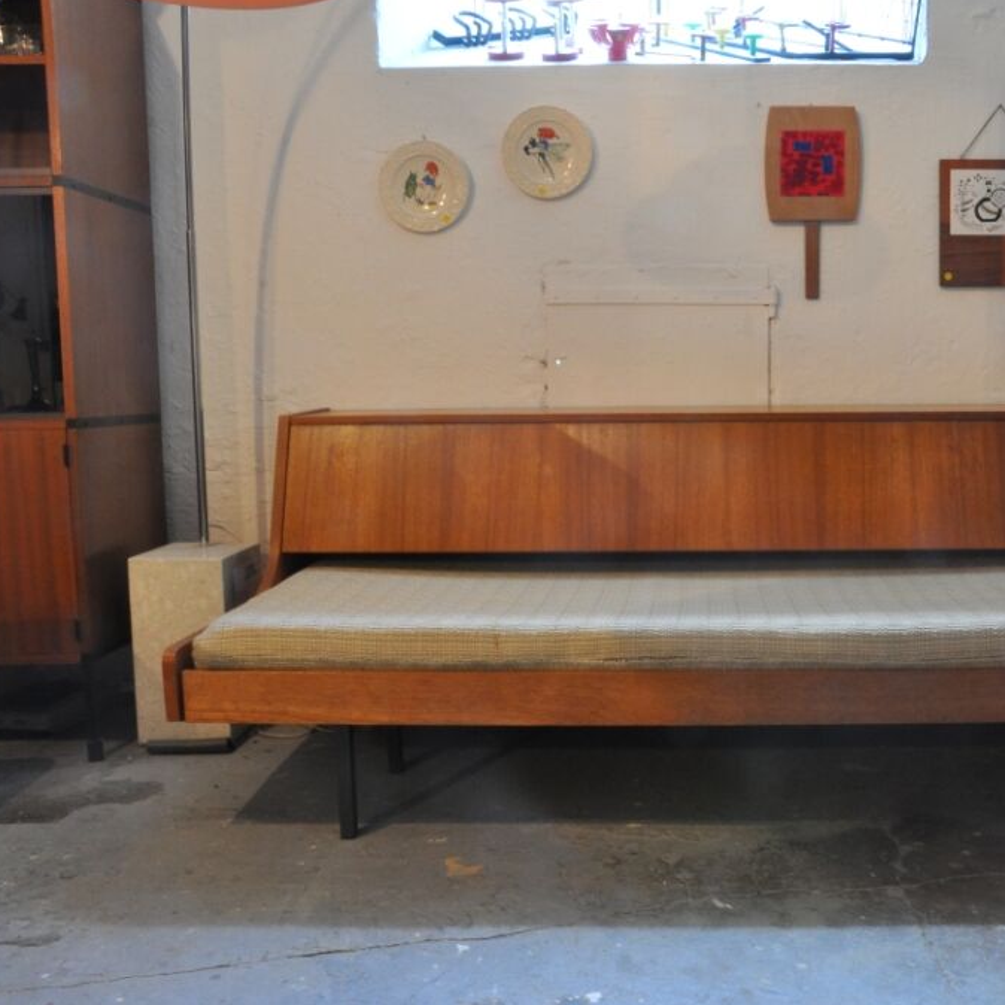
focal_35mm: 41
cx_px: 698
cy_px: 501
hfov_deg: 40.6
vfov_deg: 41.3
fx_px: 1335
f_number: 22
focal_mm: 21
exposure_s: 3
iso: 800
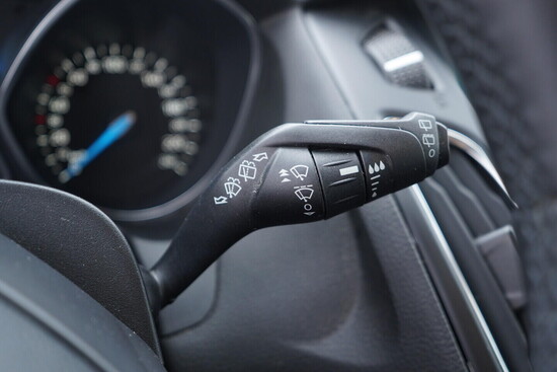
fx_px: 557
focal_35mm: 36
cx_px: 278
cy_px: 186
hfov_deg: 53.1
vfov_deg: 36.9
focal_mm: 24
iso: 400
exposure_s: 1/40
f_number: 2.8
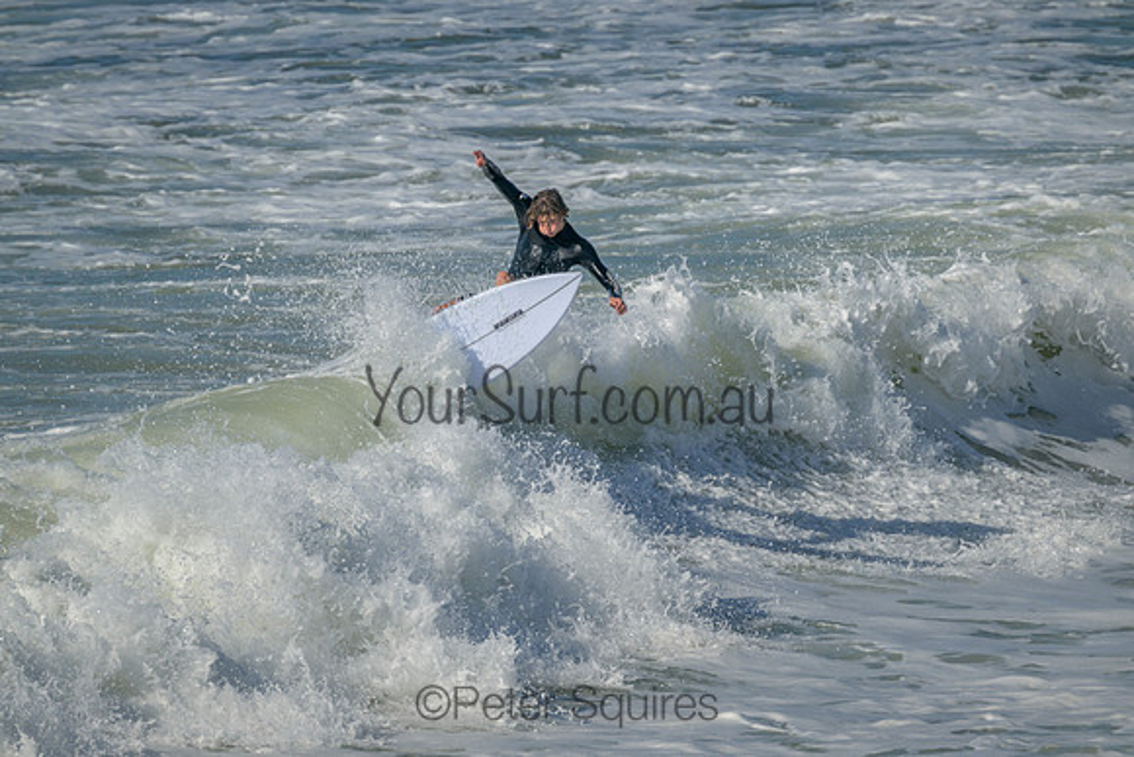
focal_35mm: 800
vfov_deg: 1.7
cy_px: 378
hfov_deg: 2.6
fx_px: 25205
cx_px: 567
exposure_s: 1/2000
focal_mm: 800
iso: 450
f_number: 11
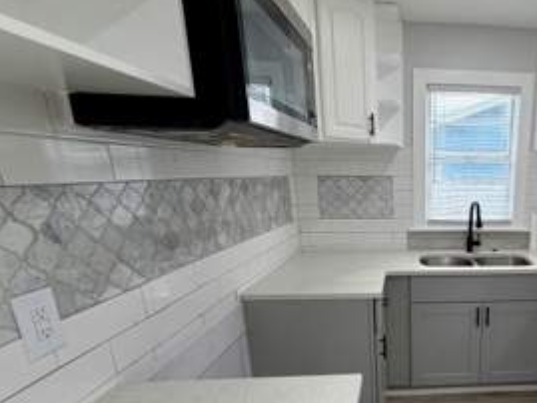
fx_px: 388
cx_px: 445
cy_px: 283
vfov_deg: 53.3
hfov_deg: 62.2
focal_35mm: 25
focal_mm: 2.22
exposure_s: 1/120
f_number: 2.2
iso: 125
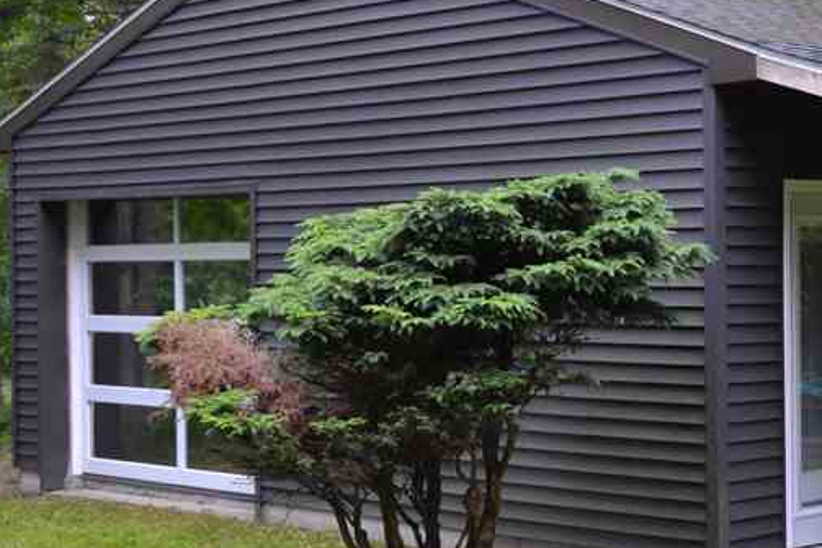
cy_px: 269
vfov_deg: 16.3
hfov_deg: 23.5
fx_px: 1917
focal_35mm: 84
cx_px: 744
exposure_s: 1/50
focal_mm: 22
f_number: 3.8
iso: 400
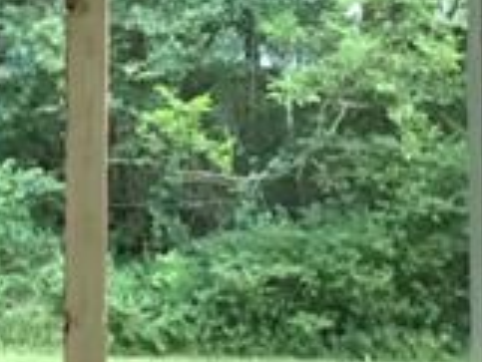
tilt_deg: +3.0
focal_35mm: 123
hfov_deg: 15.6
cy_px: 36
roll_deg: -0.3
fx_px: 1714
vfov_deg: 12.0
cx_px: -42
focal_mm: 3.3
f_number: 2.4
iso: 160
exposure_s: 1/30
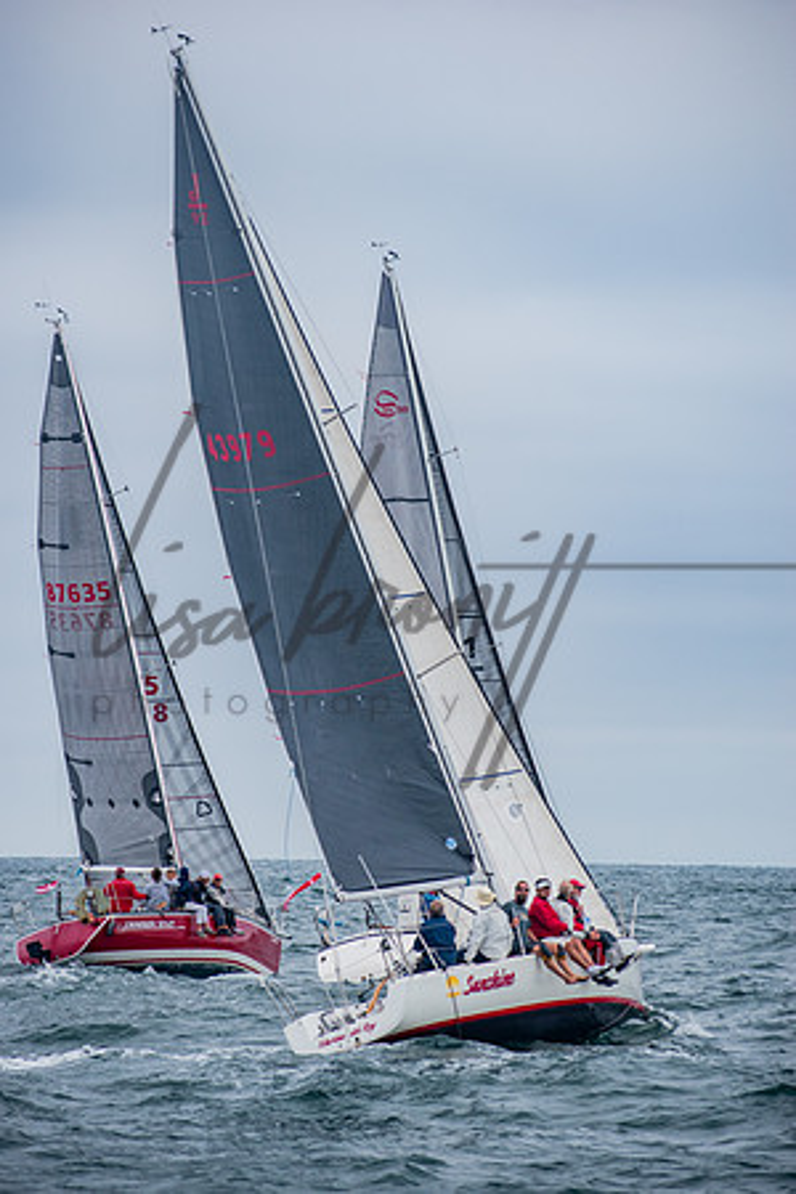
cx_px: 398
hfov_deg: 7.0
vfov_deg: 10.5
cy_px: 597
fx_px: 6467
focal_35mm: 195
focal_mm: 130
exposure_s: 1/500
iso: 400
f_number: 5.6
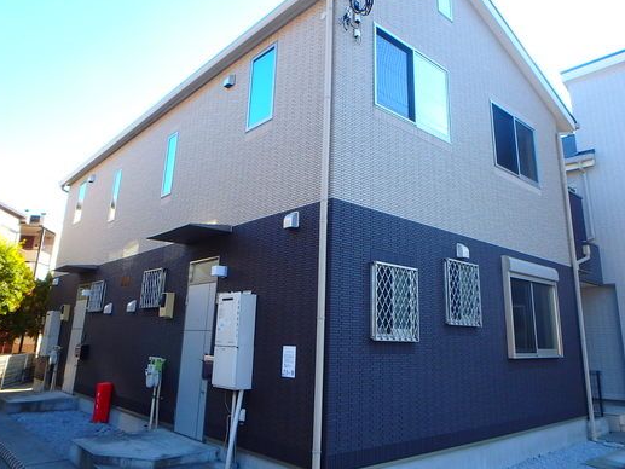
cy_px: 199
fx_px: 470
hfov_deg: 67.2
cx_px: 335
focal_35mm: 26
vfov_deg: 52.9
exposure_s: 1/250
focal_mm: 3.7
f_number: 3.5
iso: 125
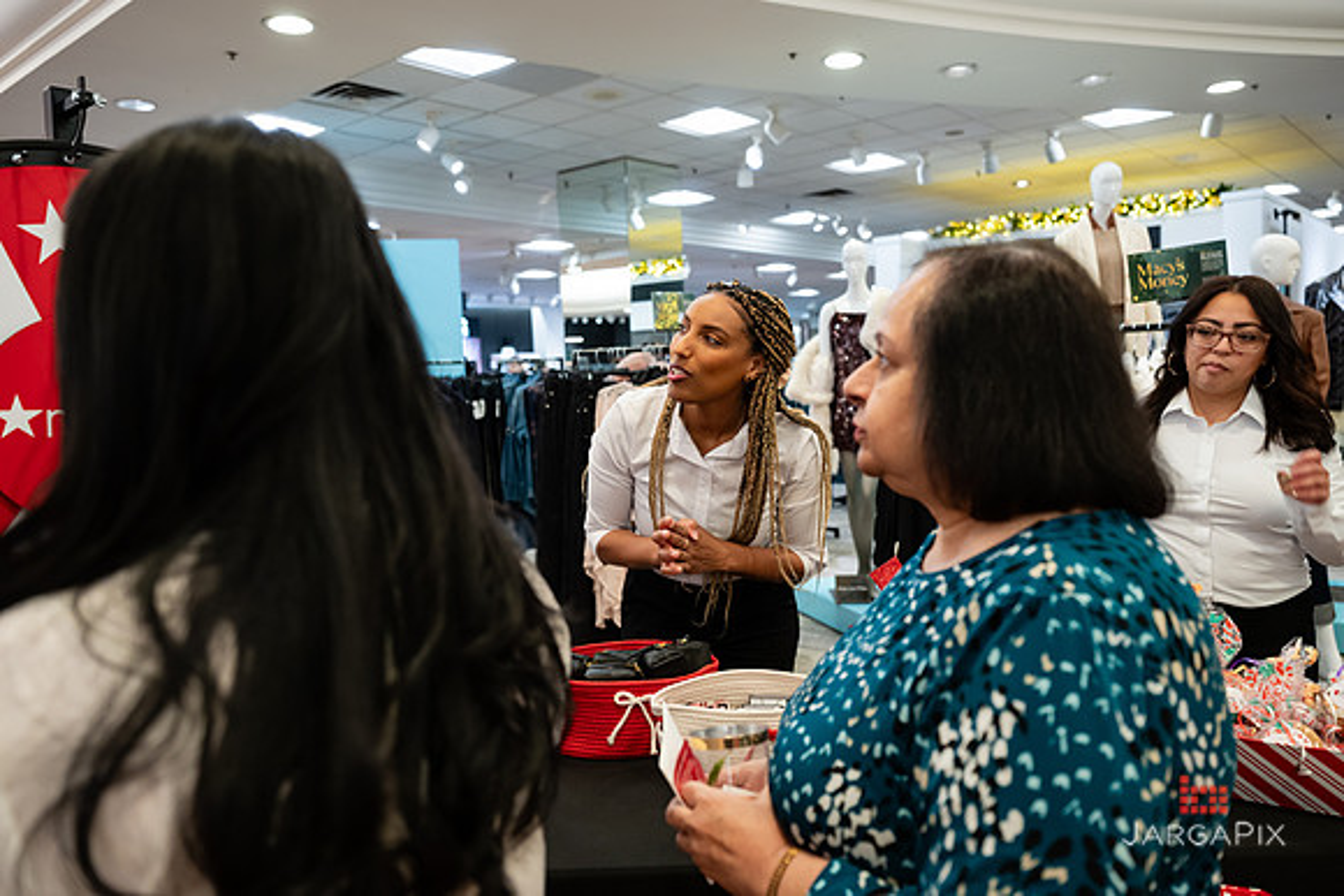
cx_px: 672
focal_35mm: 27
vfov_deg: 48.3
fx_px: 1001
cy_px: 448
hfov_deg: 67.7
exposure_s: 1/125
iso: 1000
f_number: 3.2
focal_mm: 26.5
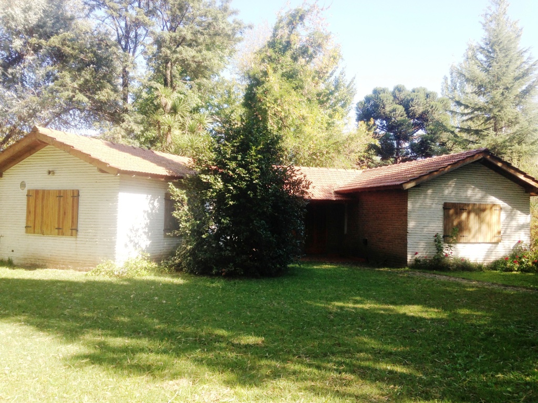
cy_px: 202
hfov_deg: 55.4
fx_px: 513
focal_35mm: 33
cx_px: 269
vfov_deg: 42.9
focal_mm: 4.13
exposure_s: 1/279
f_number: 2.4
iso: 50
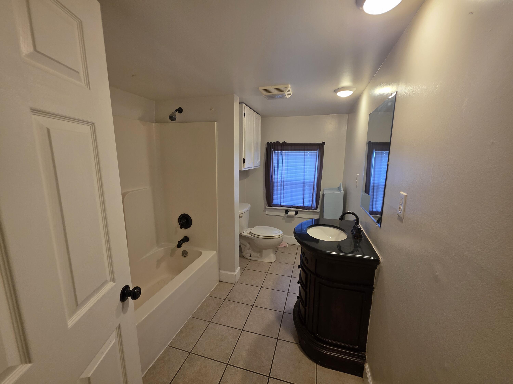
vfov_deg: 89.9
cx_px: 256
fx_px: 193
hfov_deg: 106.2
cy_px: 192
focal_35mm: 13
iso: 125
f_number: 1.9
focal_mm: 2.2
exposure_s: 1/120
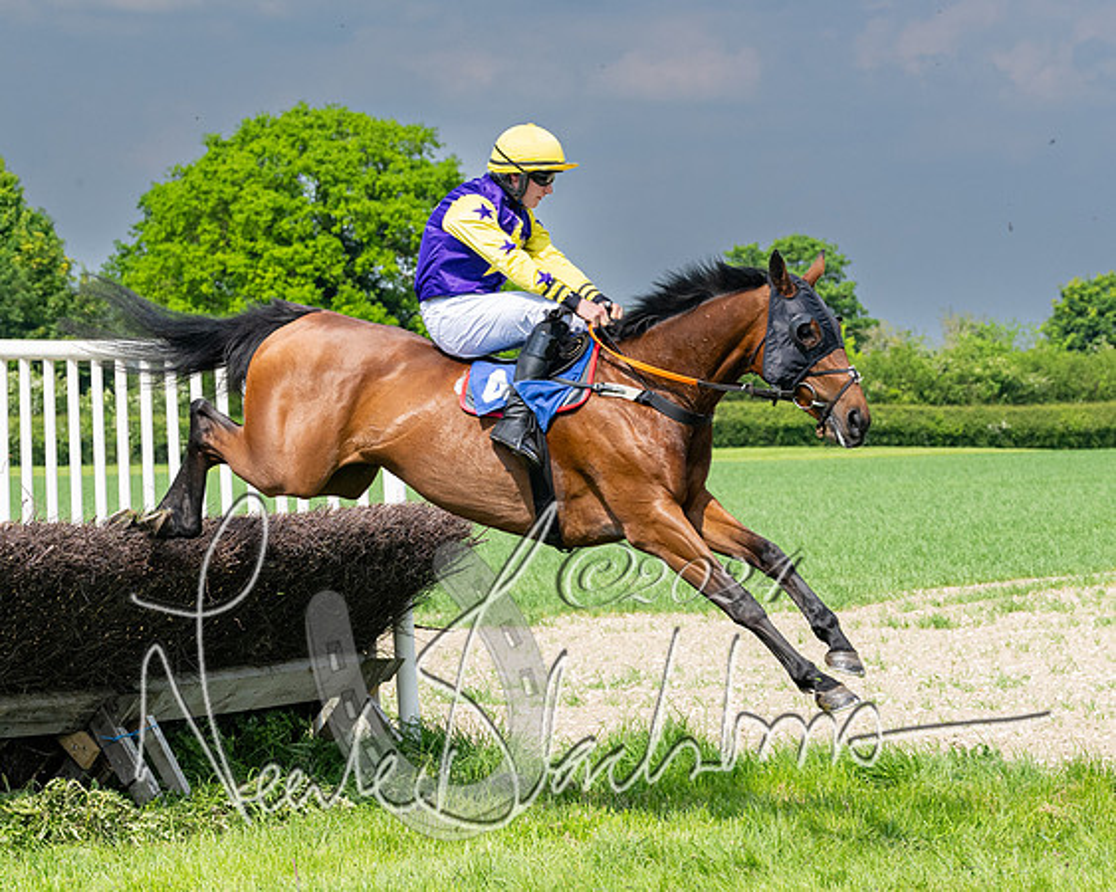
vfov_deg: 10.1
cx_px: 492
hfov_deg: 12.6
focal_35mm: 153
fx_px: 5062
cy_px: 491
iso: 400
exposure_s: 1/2000
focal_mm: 70
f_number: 5
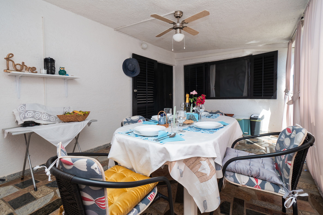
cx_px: 162
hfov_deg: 100.4
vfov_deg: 77.3
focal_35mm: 15
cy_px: 108
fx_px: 135
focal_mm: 10
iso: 200
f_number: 8
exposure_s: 1/200
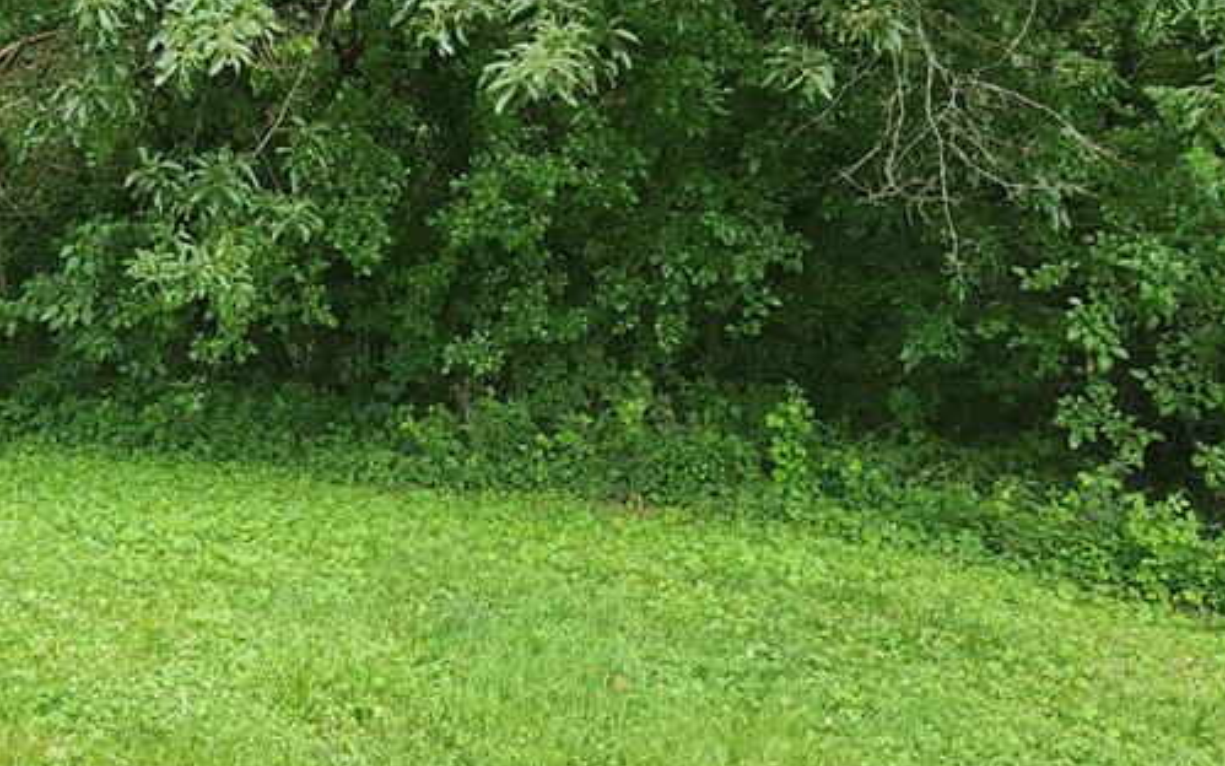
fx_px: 1669
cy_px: 462
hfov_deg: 38.7
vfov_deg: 25.8
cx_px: 233
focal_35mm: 50
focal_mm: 6.4
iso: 32
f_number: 1.8
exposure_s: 1/60
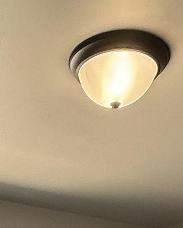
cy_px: 561
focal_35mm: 74
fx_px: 501
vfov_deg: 14.6
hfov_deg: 20.3
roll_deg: -0.7
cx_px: 23
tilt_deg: -21.4
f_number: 2.2
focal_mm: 2.22
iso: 125
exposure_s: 1/99
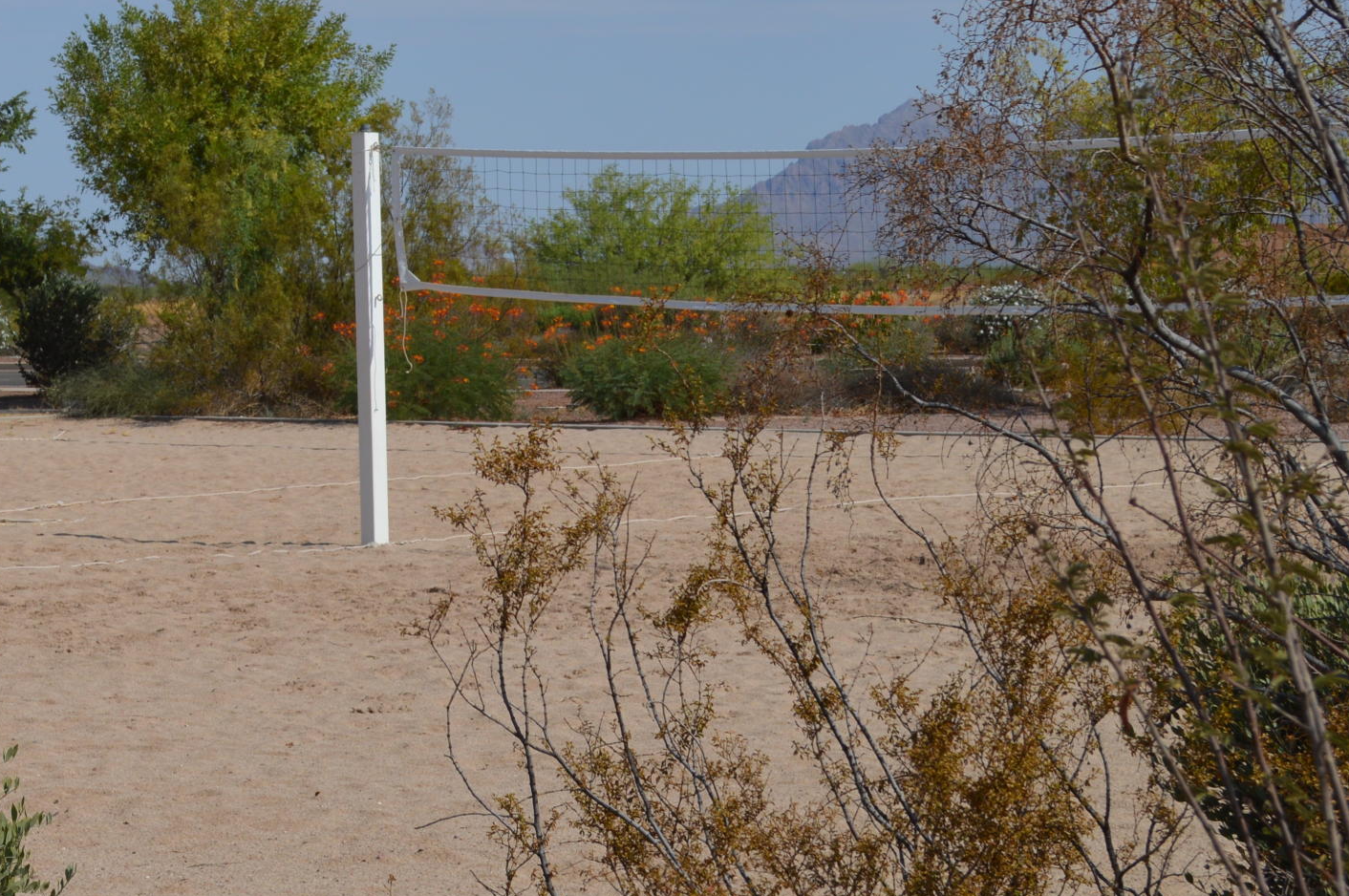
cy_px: 50
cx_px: -2
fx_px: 3818
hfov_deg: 19.5
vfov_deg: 13.2
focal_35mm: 102
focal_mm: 32
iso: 100
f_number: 10
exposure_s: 1/400
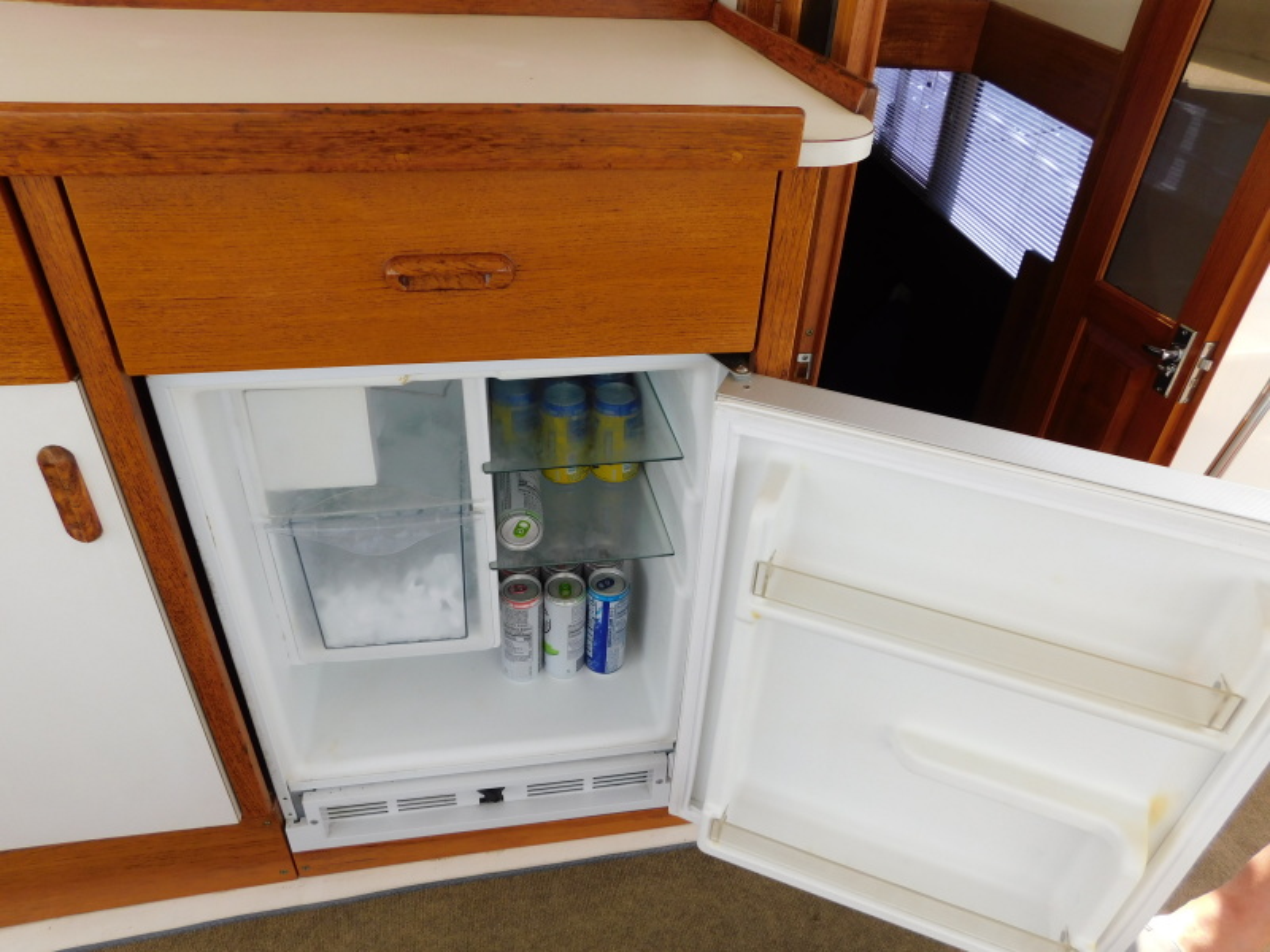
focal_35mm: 24
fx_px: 881
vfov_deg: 56.8
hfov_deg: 71.6
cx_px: 635
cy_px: 476
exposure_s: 1/400
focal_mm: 4.1
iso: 125
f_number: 3
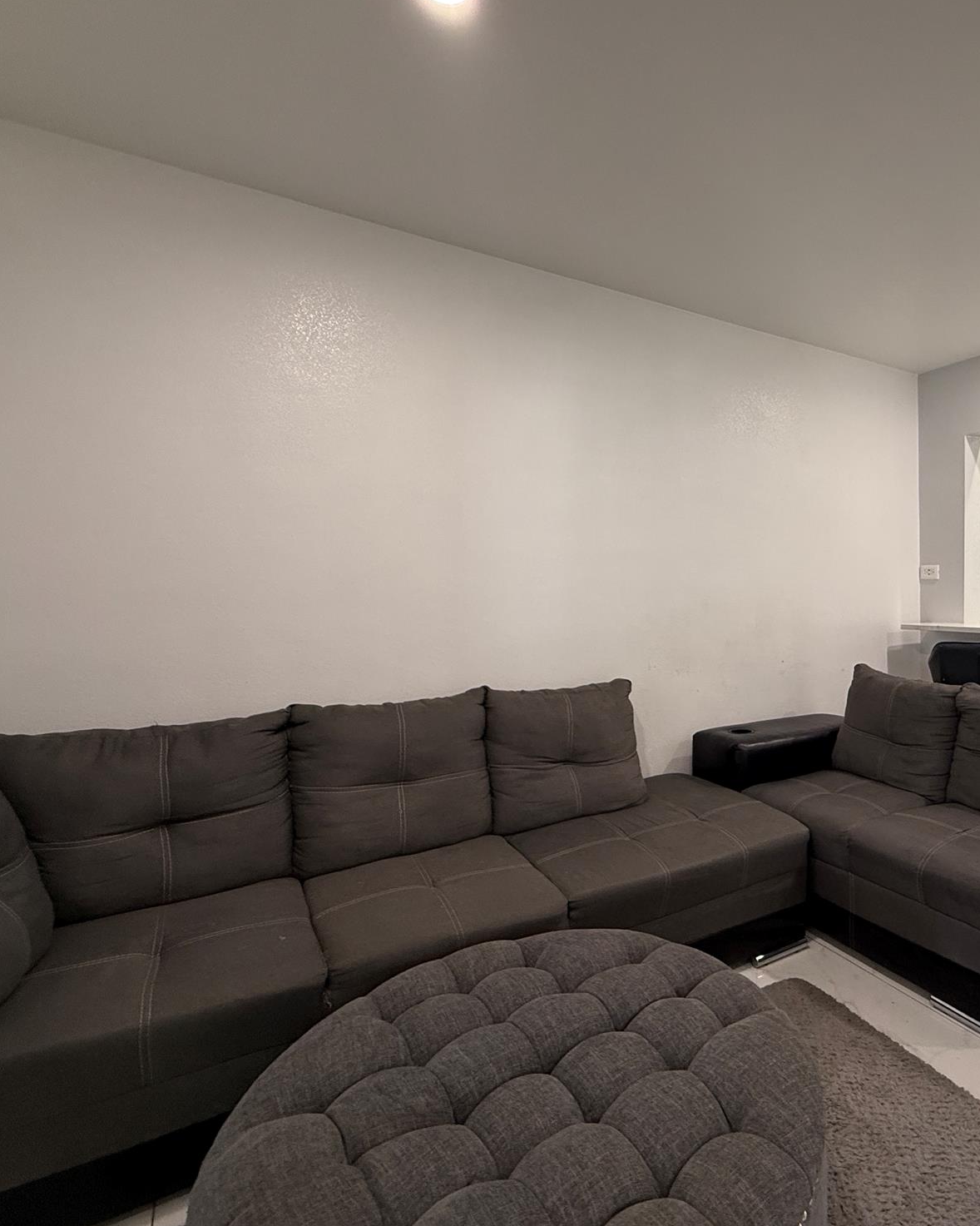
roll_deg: +0.3
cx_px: 704
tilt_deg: +0.6
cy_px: 593
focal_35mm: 19
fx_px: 689
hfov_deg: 67.5
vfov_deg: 83.3
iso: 200
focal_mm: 2.22
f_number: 2.2
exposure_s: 1/60
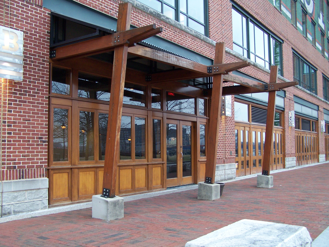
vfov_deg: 37.7
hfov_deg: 49.0
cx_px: 164
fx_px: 361
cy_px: 124
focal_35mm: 38
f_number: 2.8
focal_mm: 6.3
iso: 140
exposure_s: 1/30
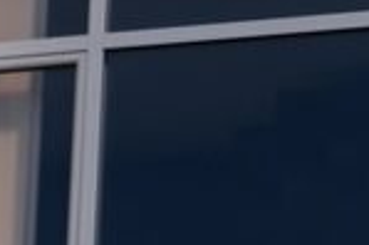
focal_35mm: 350
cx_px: 664
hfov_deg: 5.8
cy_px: 564
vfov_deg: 3.9
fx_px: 3584
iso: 400
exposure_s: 1/400
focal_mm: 50
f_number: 14
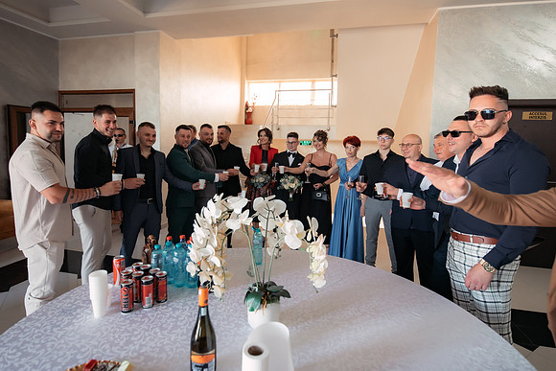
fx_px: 301
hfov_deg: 85.3
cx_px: 260
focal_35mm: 19
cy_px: 169
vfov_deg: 63.2
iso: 1600
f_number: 2.8
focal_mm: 17
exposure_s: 1/250
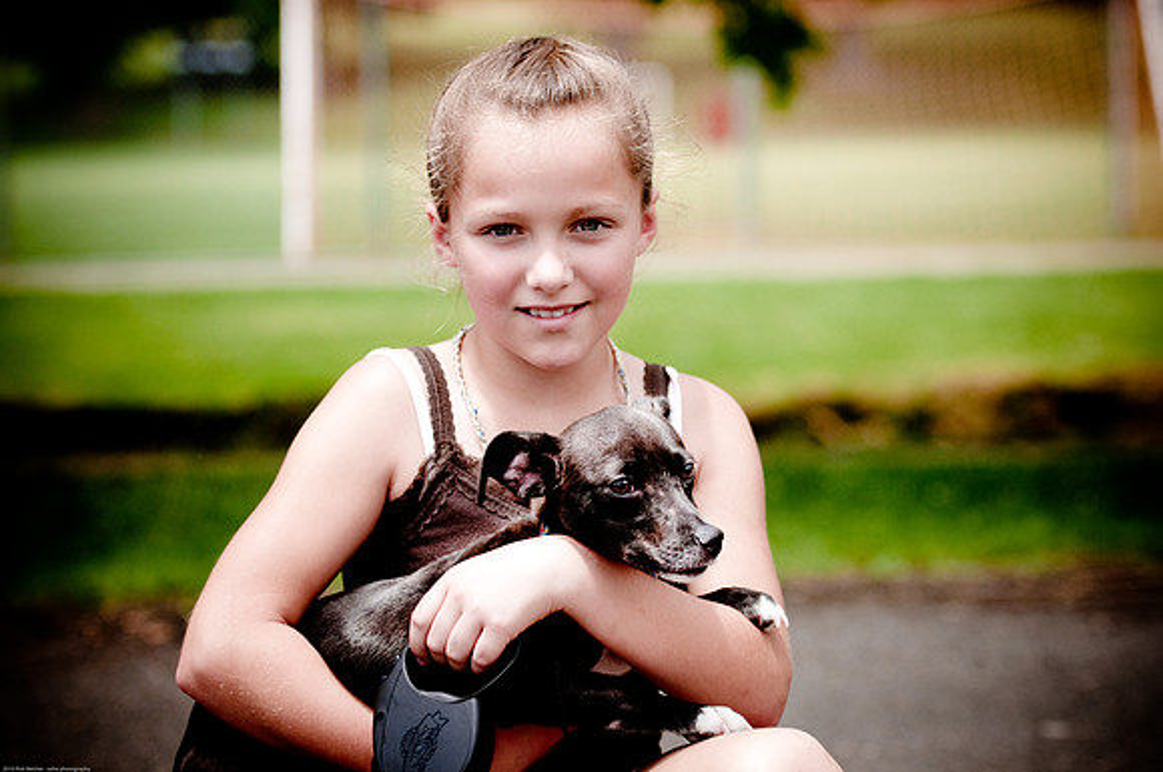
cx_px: 582
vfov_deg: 13.0
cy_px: 386
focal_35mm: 105
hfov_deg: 19.5
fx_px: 3387
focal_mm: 70
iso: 200
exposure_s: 1/2500
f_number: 2.8
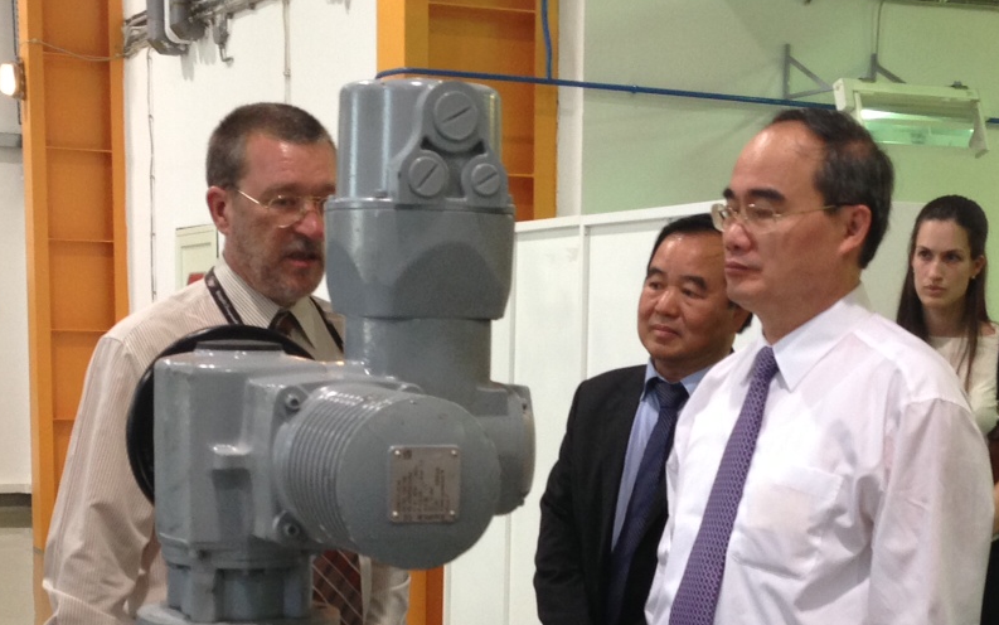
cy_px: 578
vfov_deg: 17.8
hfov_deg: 28.6
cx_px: 488
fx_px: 1961
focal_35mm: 72
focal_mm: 4.13
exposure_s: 1/20
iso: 100
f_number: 2.4
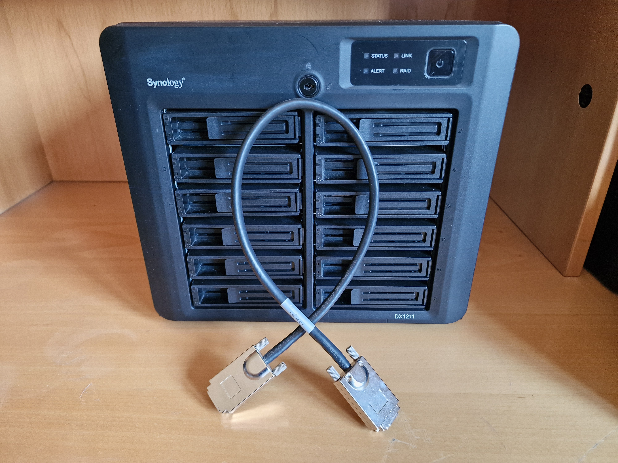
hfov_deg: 73.9
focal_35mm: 23
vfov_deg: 58.9
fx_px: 411
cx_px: 309
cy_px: 232
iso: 800
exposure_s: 1/60
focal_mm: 6.4
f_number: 1.8
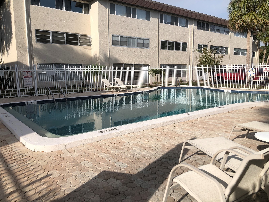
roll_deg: -0.1
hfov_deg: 63.4
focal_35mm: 28
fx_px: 218
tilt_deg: -9.1
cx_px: 134
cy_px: 101
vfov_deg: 49.7
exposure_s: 1/3436
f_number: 1.8
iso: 20
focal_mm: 3.99
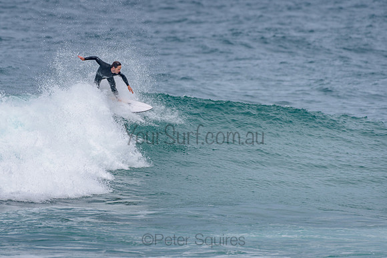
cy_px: 107
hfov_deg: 3.4
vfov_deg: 2.2
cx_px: 152
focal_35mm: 613
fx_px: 6589
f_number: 5.6
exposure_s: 1/2000
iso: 110
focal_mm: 500
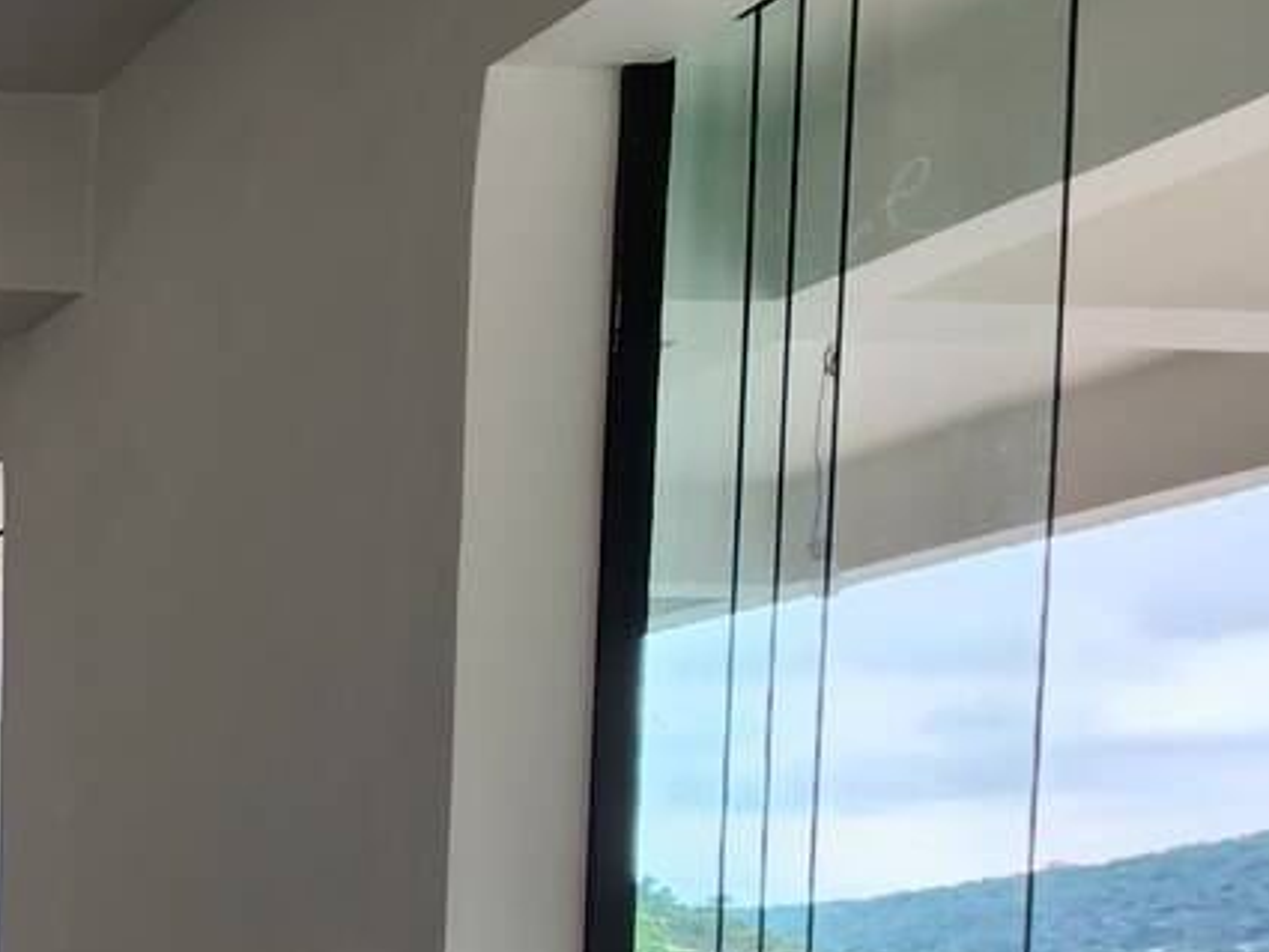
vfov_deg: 29.0
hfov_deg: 27.4
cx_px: -690
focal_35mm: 44
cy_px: 1104
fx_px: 1613
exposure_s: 1/120
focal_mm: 2.2
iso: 64
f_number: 2.2
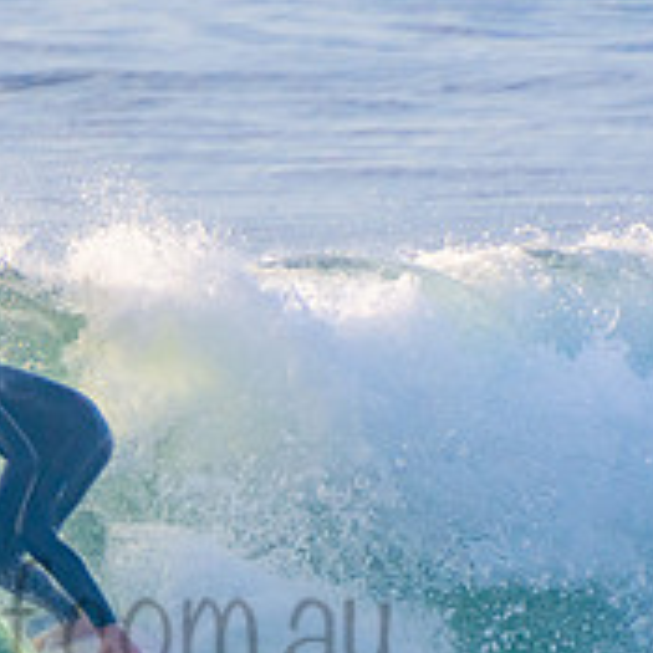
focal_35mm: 1749
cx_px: -4
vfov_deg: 1.0
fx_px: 37328
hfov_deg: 1.0
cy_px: 584
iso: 450
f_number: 5.6
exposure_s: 1/1250
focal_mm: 400
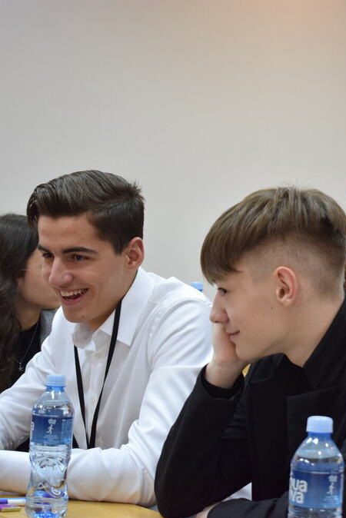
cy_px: 256
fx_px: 1181
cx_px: 320
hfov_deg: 16.4
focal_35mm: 82
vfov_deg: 24.8
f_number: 4.8
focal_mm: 36
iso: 1400
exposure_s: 1/60
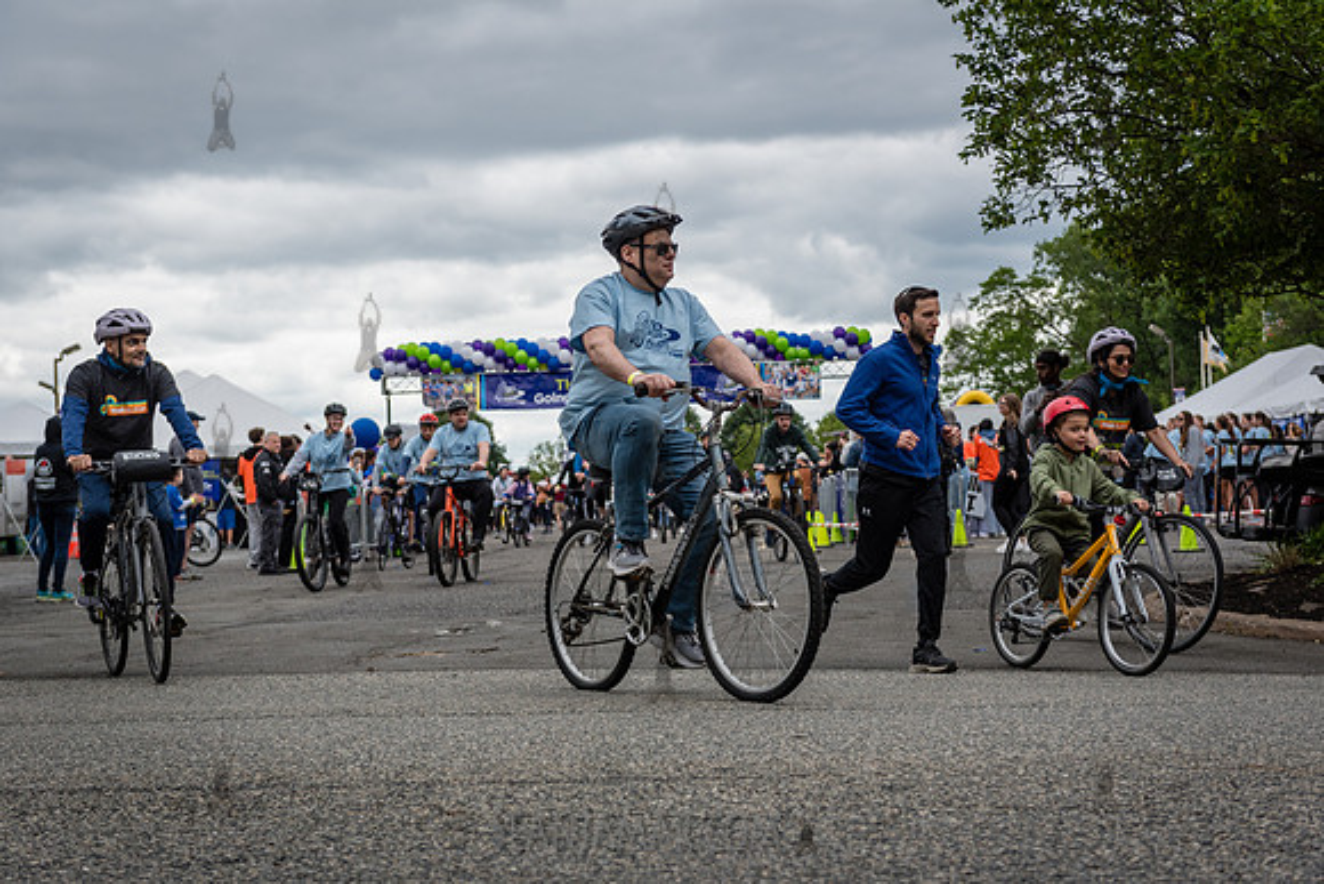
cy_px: 442
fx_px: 2212
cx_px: 662
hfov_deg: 33.3
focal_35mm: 60
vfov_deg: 22.6
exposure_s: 1/1250
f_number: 4
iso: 400
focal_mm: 60
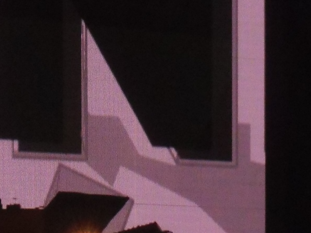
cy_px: 25
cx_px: 348
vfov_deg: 3.7
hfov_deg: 4.9
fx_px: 3603
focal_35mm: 401
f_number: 5.4
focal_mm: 19.54
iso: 400
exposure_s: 1/60
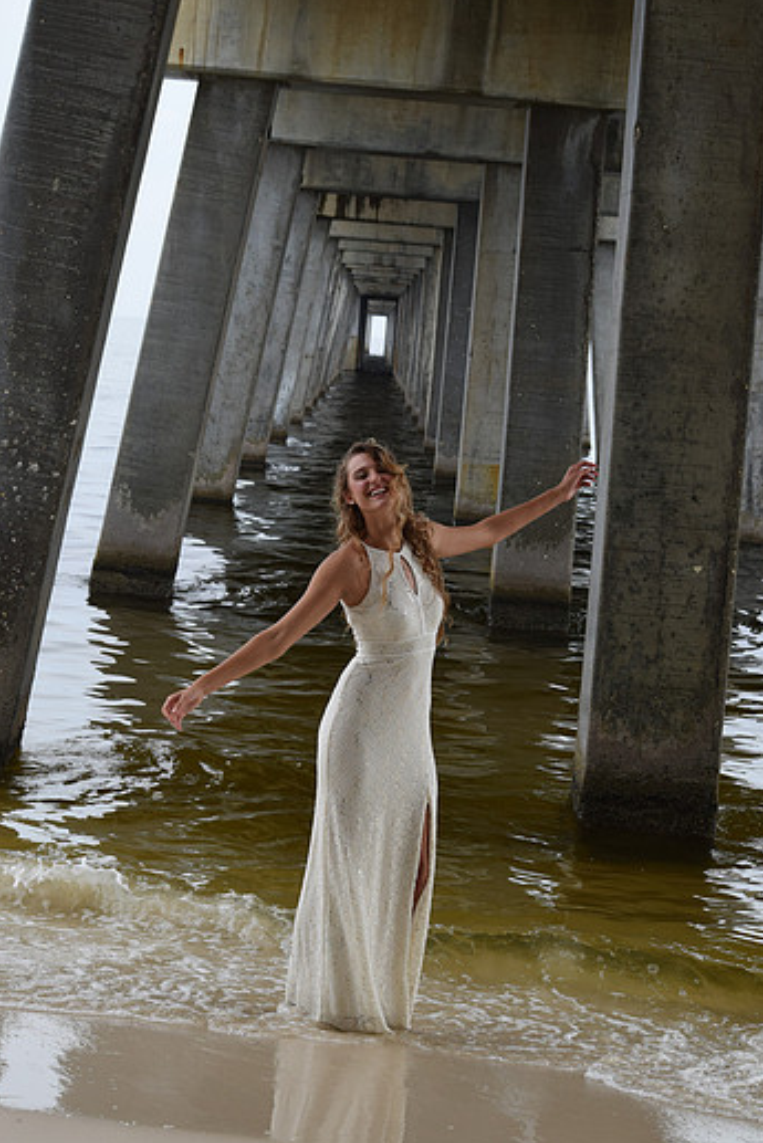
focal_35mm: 93
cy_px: 610
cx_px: 386
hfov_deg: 14.8
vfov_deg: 22.0
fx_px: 2940
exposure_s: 1/250
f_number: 8
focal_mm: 55
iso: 320
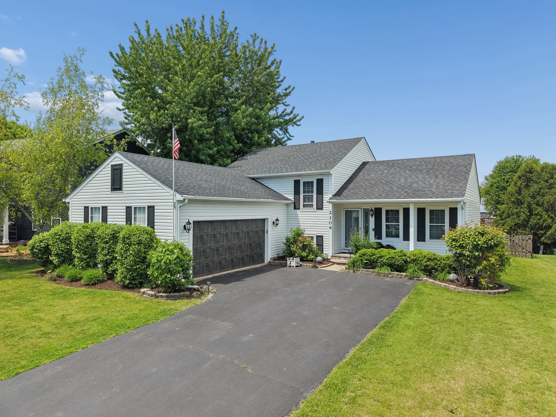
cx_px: 278
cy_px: 208
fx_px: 385
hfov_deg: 71.6
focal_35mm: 24
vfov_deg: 56.8
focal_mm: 8.7
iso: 300
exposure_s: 1/6400
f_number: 1.8
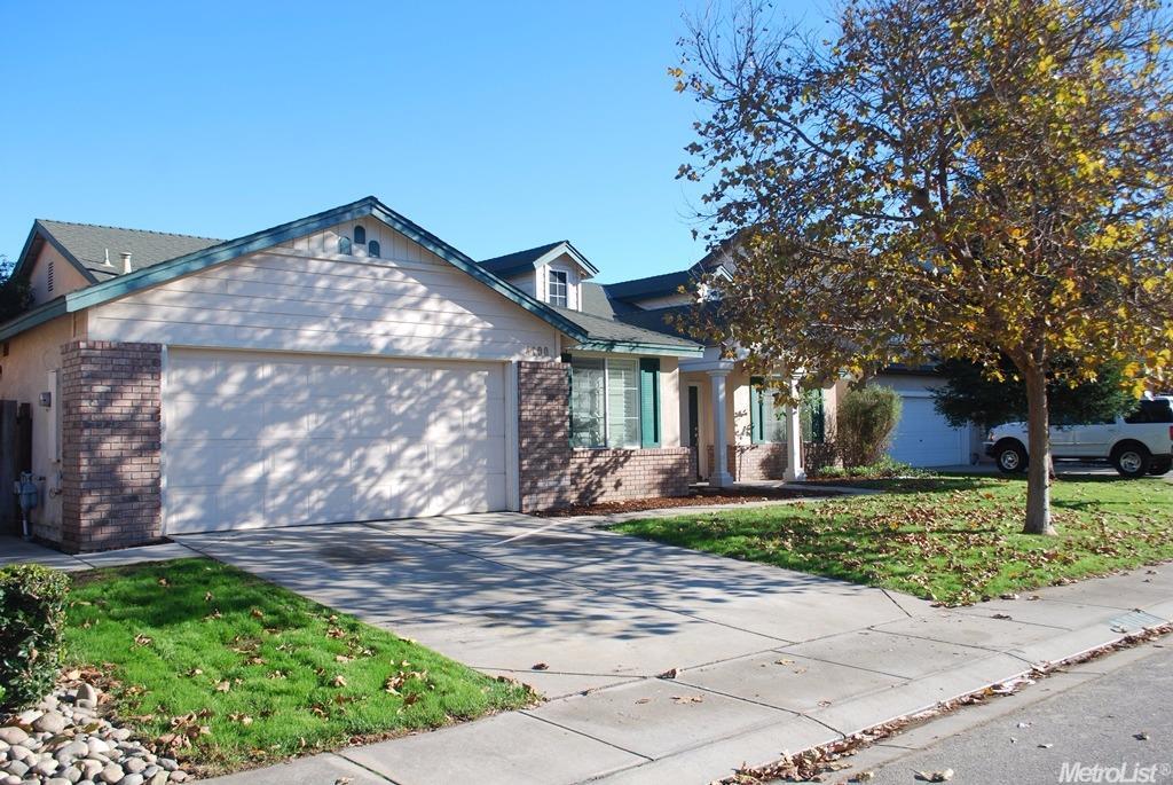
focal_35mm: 30
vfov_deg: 43.7
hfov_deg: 61.9
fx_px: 978
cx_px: 586
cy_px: 392
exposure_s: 1/160
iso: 100
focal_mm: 20
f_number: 6.3
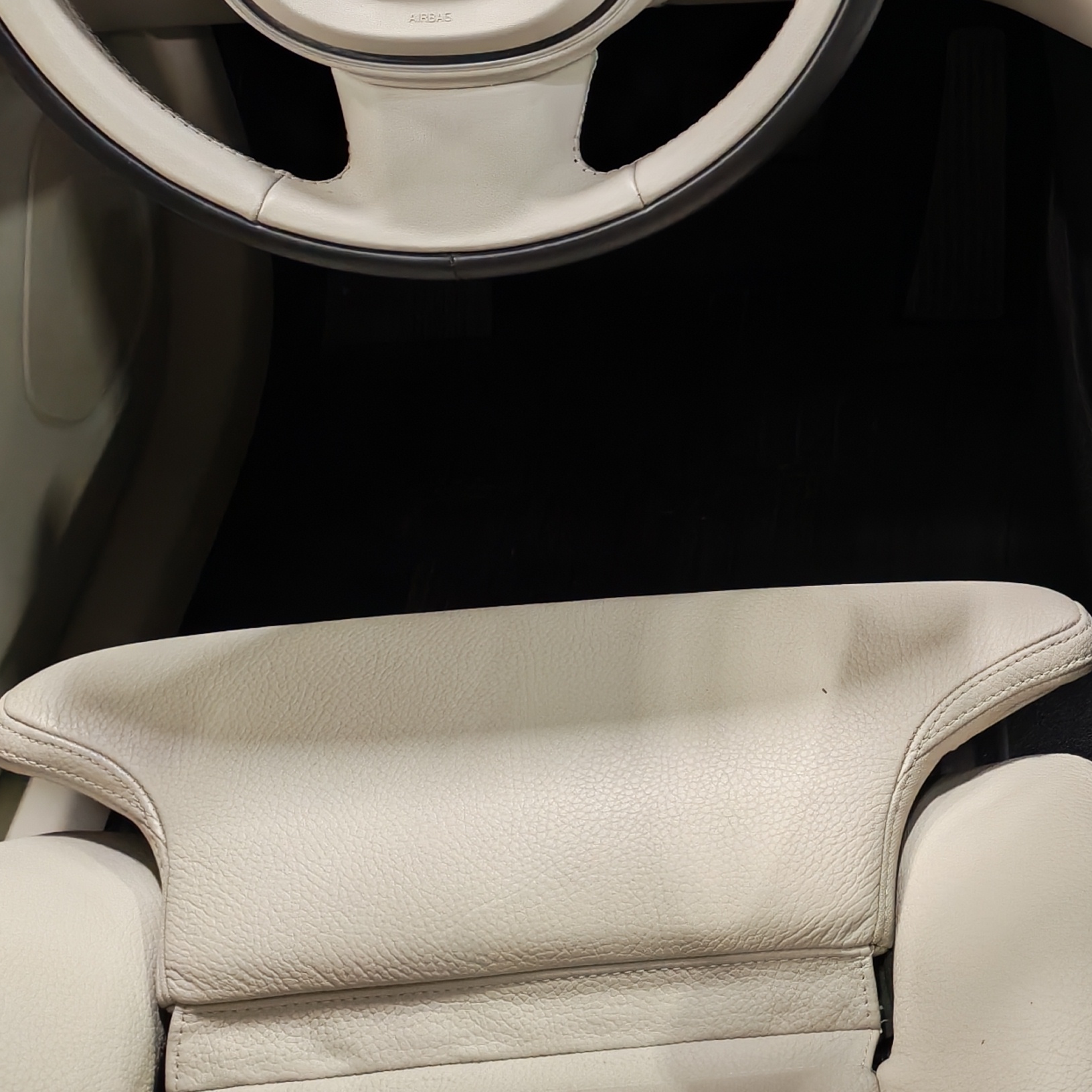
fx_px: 2534
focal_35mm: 71
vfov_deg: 23.8
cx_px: 1301
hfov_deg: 22.5
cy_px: 171
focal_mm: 6.12
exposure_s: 1/50
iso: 1250
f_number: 1.9
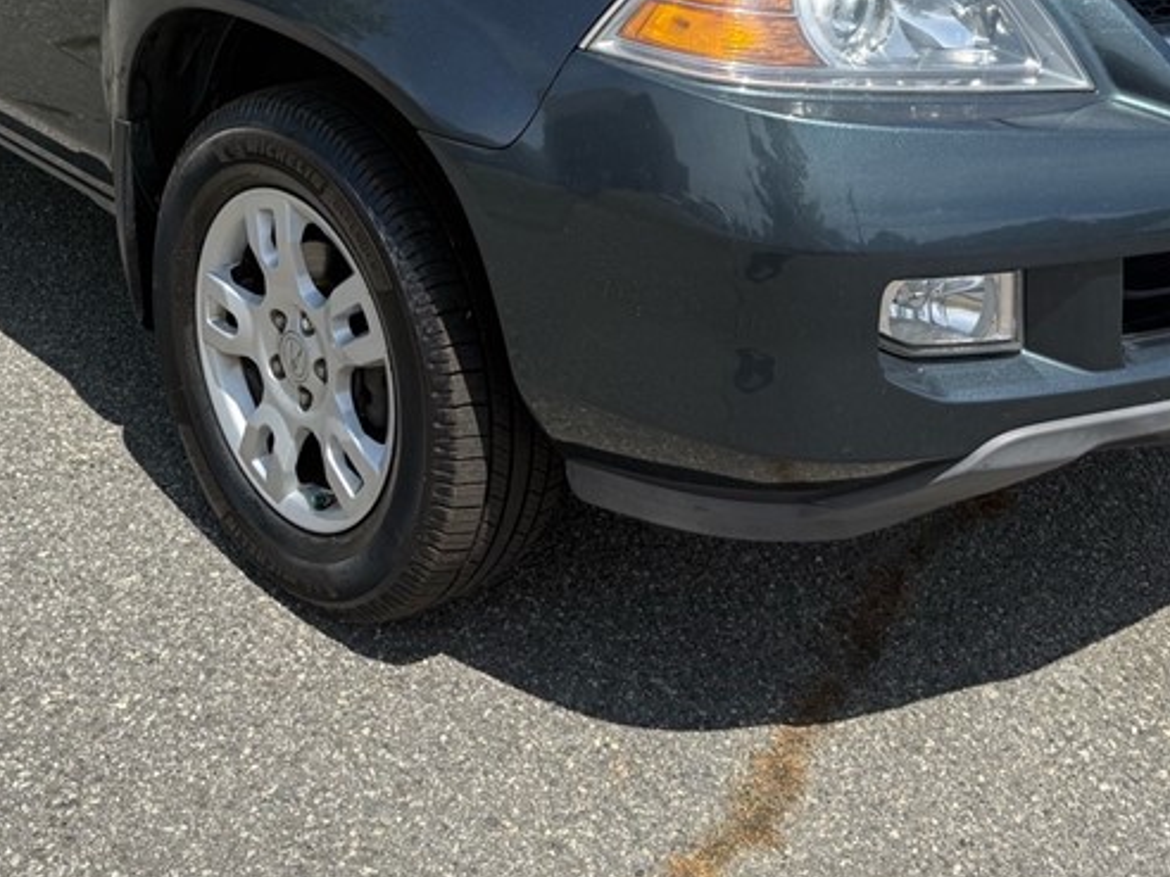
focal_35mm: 50
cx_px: 411
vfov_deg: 28.0
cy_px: 90
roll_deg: -1.5
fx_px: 1690
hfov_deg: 37.9
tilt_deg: -16.2
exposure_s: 1/3584
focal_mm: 6.76
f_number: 1.78
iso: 80
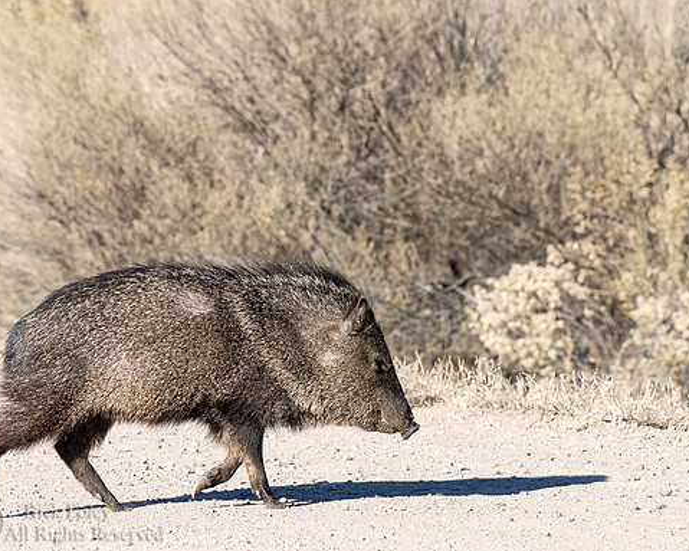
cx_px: 280
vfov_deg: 4.7
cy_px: 313
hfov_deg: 5.9
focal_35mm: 330
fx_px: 6728
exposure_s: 1/2000
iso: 2000
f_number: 11
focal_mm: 255
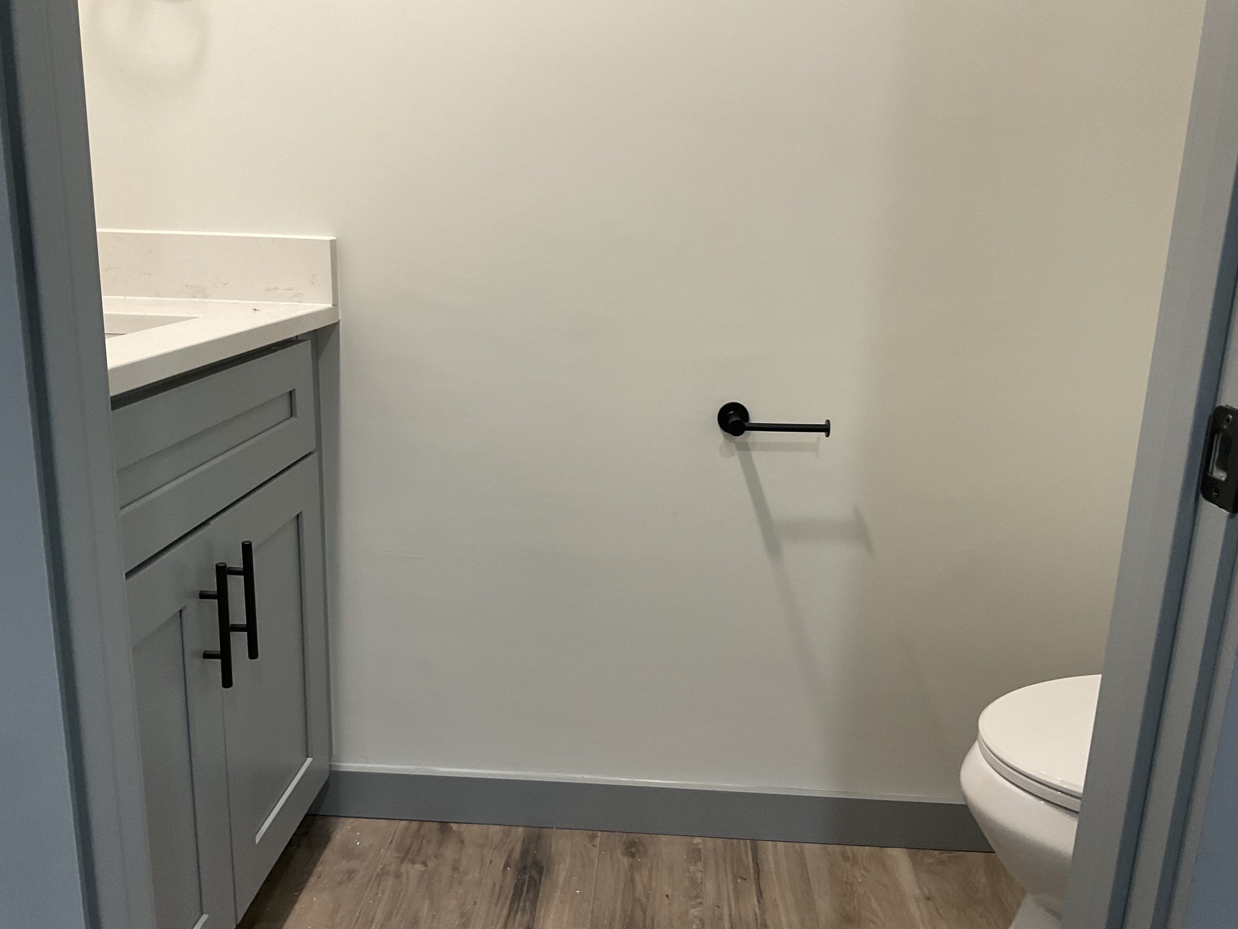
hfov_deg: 61.7
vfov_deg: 48.2
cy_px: 464
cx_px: 619
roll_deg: -2.3
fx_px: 1037
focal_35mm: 29
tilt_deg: -14.1
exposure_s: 1/60
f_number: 1.8
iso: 64
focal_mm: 3
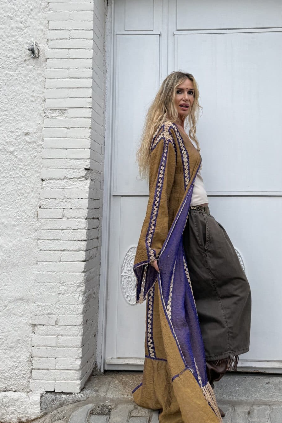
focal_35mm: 38
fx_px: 446
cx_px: 183
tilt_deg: +3.9
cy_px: 145
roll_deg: -0.2
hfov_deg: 34.8
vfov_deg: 49.9
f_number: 1.78
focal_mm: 6.76
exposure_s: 1/2611
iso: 80
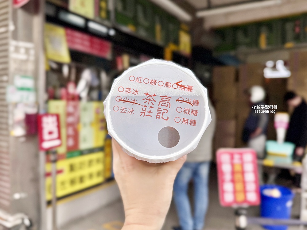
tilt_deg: -2.7
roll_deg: +2.7
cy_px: 115
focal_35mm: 24
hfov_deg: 71.6
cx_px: 154
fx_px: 213
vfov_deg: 56.8
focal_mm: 6.76
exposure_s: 1/2604
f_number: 1.78
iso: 80
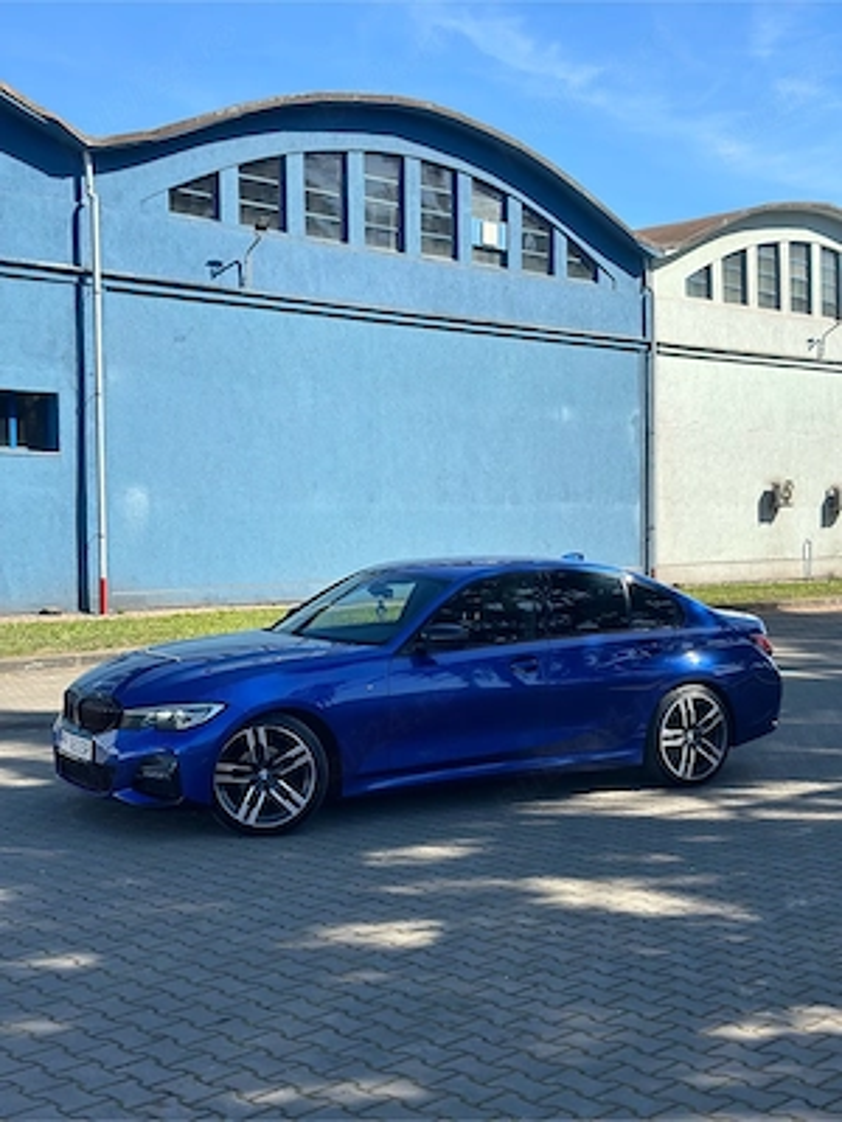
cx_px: 421
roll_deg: -0.1
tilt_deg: -1.7
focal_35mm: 48
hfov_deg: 30.3
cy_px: 561
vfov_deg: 39.7
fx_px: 1557
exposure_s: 1/3155
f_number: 1.78
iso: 80
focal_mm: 6.86
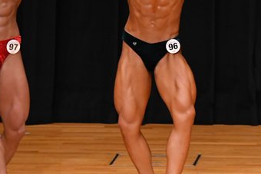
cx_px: 231
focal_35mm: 615
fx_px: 4460
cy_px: 41
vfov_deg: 2.2
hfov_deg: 3.4
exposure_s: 1/400
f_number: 5.6
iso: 3200
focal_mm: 180
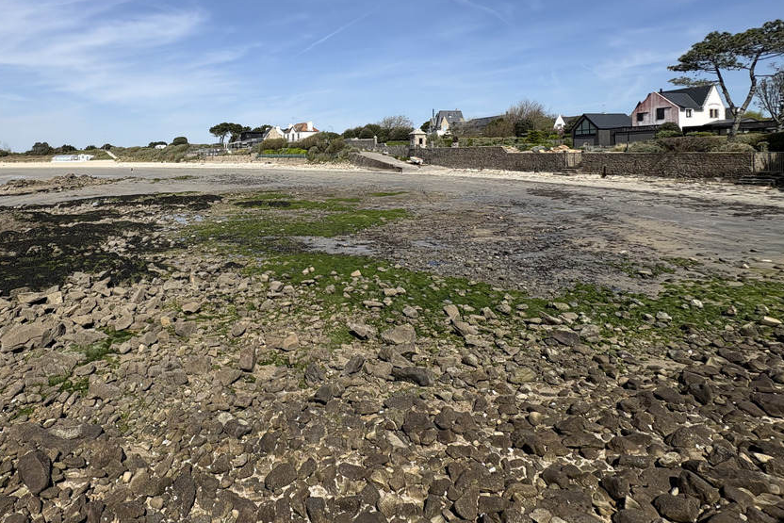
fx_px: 457
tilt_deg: +1.0
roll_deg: +0.9
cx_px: 252
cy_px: 155
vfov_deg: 57.6
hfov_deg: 78.1
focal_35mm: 21
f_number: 2.2
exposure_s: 1/2874
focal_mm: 2.22
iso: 50
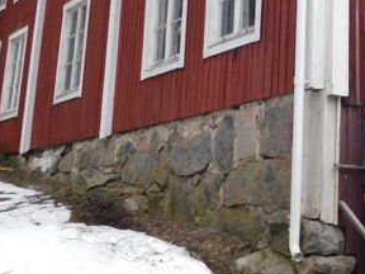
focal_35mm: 80
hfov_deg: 22.8
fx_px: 844
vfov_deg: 17.7
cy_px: -43
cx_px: 412
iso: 125
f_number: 3
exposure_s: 1/80
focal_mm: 4.1
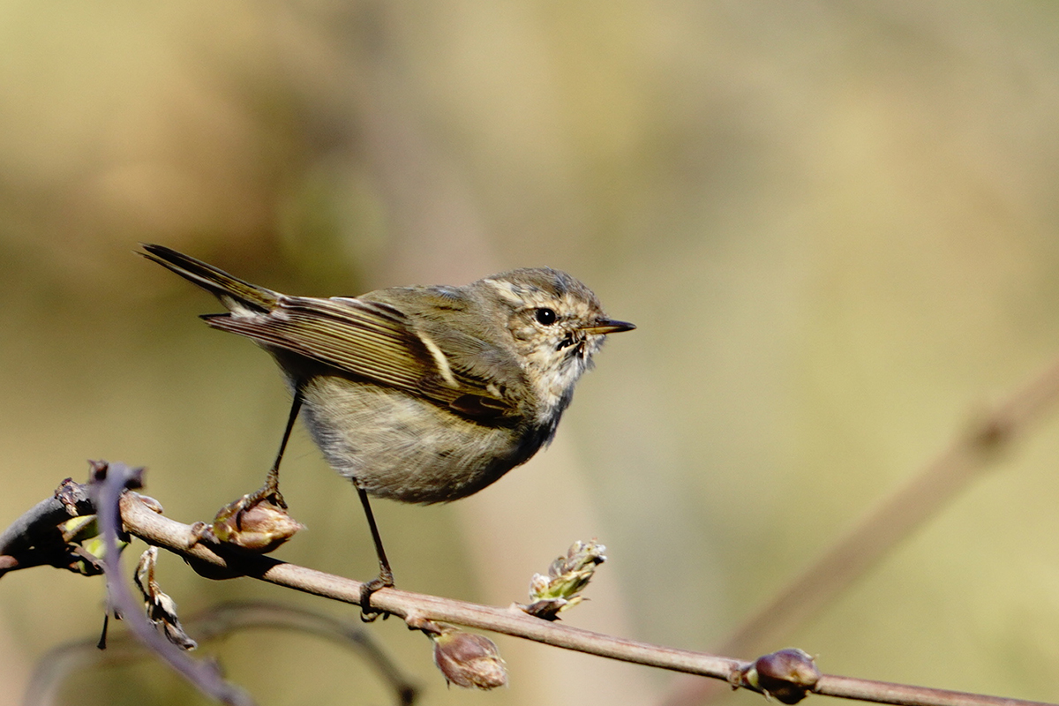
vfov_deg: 3.1
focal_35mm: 441
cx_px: 530
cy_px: 353
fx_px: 12972
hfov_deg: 4.7
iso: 250
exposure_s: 1/250
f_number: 6.3
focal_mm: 441
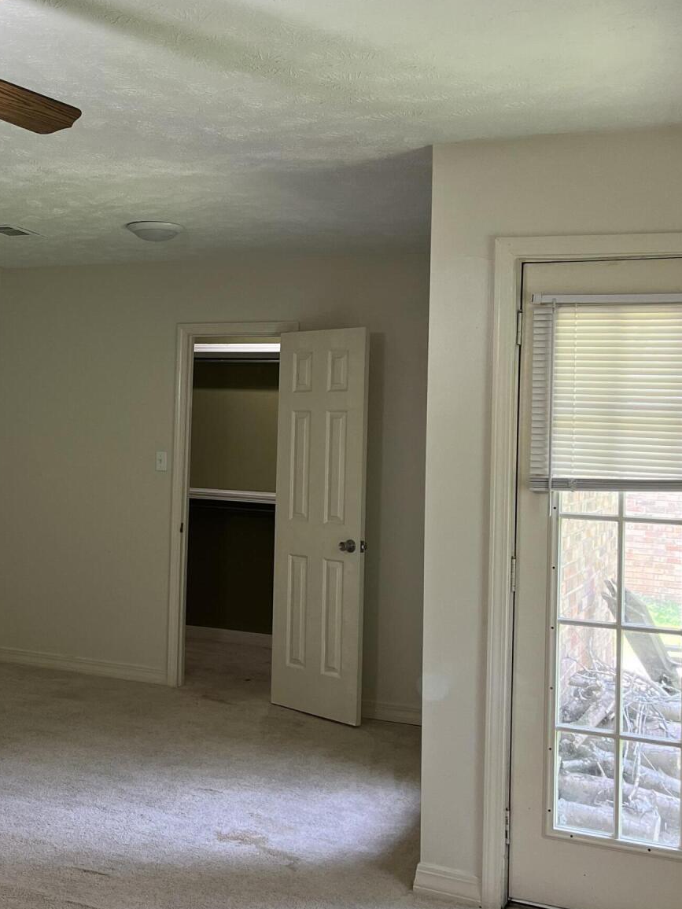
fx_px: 1182
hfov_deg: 31.3
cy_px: 392
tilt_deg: +1.4
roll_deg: -1.4
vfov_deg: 42.0
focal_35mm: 45
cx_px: 128
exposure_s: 1/120
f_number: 1.6
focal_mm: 5.1
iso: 125
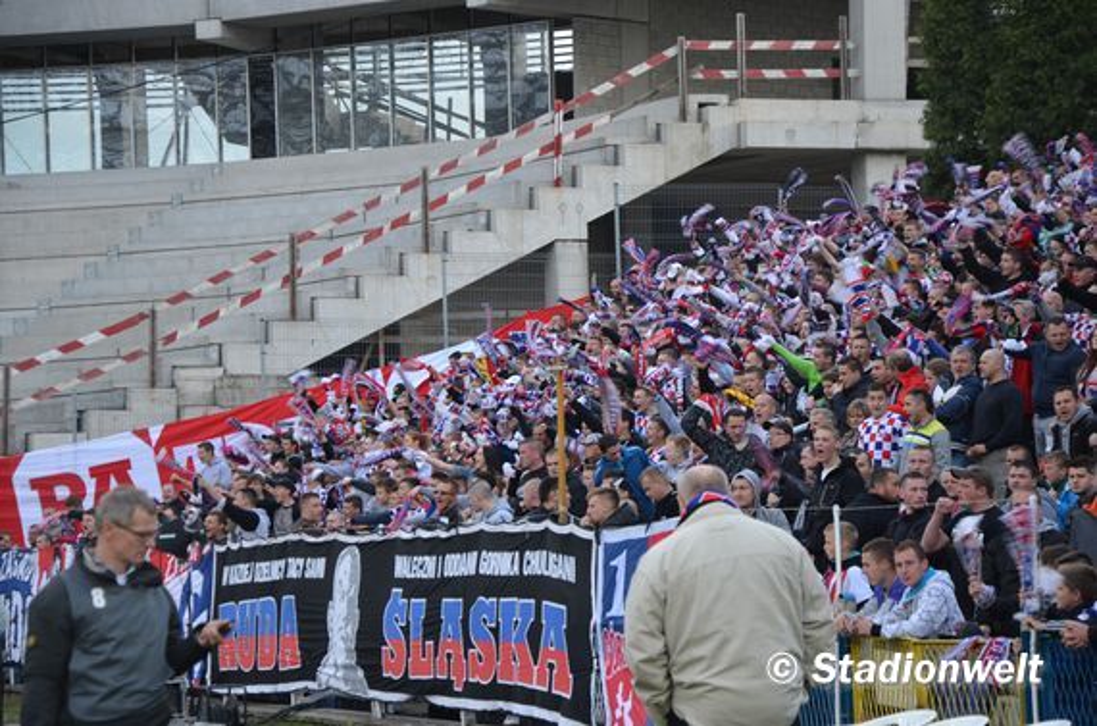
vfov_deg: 10.7
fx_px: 3875
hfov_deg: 16.1
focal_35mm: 128
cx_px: 548
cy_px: 363
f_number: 6.3
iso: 200
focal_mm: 85
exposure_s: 1/160
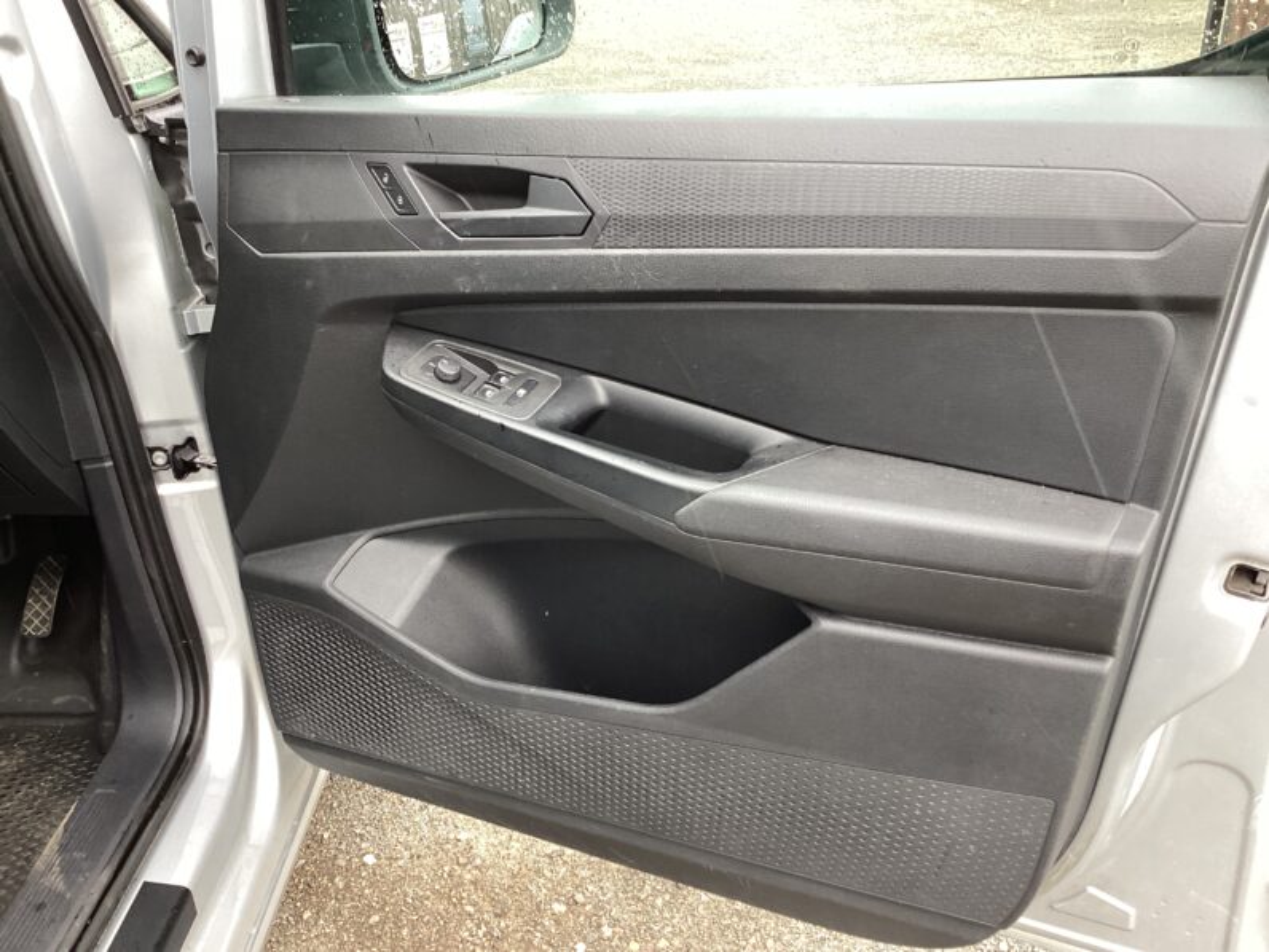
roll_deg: +1.8
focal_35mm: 31
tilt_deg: -25.3
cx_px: 634
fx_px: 1136
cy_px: 476
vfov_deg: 45.4
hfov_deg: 58.4
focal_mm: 3.3
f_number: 2.4
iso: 80
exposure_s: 1/120
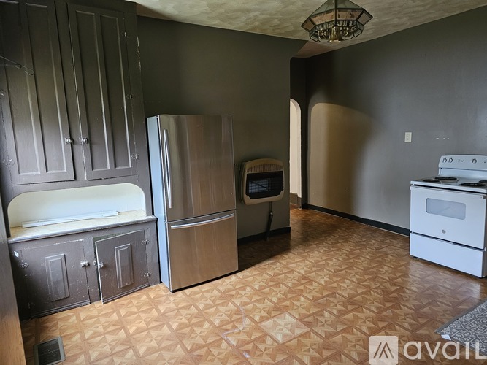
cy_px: 182
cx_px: 244
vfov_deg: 58.9
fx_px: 324
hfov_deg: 73.9
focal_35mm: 23
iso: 640
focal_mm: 6.3
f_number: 1.7
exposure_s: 1/24
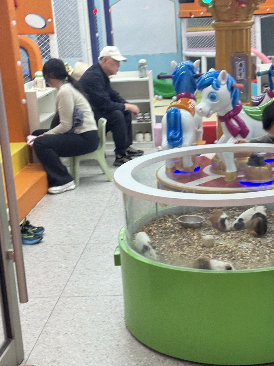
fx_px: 654
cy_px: 184
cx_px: 157
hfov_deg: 23.6
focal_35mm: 62
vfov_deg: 31.2
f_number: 1.78
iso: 80
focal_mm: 6.76
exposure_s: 1/50
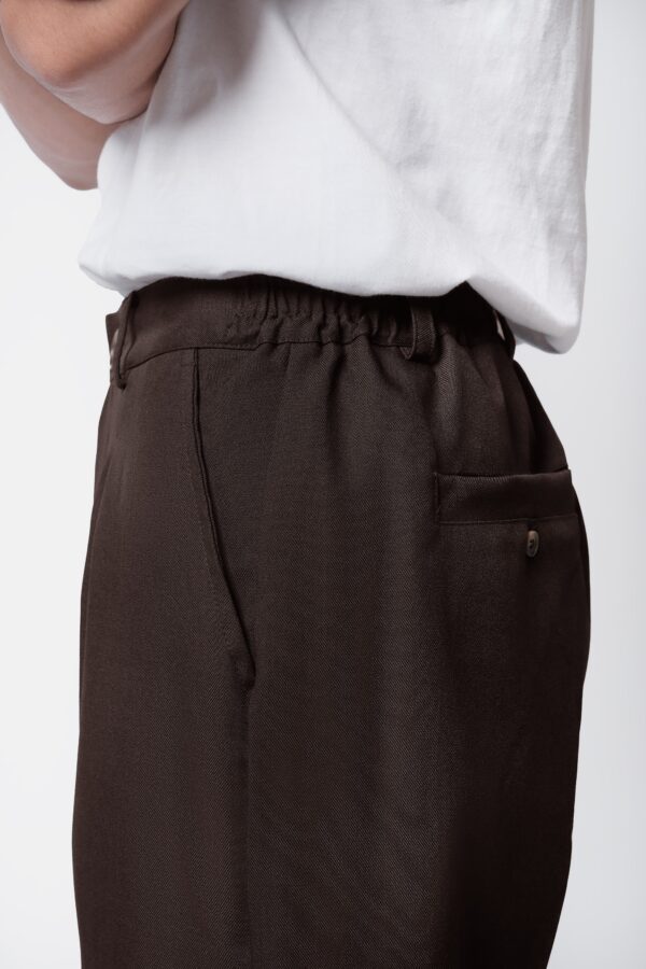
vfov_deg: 32.4
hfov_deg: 21.9
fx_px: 1669
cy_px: 484
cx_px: 323
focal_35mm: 62
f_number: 6.4
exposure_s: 1/125
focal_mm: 41.4
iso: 640
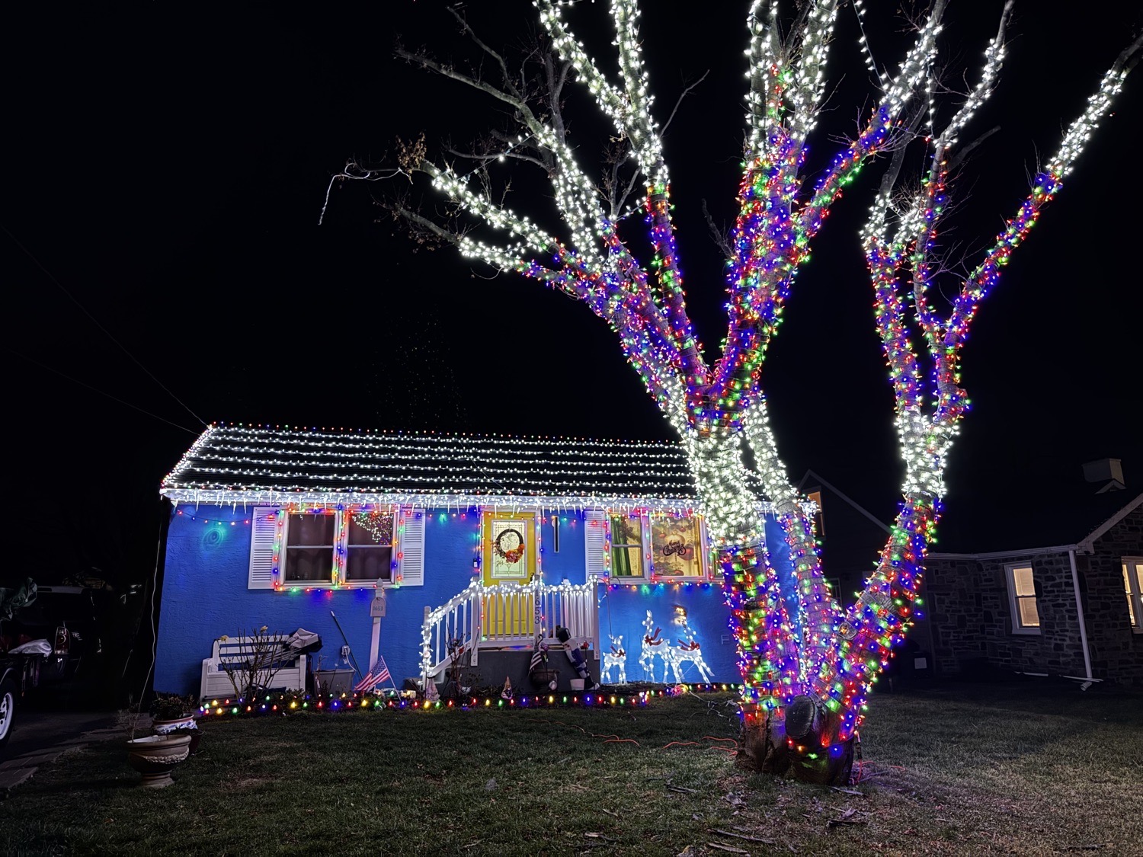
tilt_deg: +12.5
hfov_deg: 71.6
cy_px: 428
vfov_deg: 56.8
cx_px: 572
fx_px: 792
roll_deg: +1.3
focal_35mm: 24
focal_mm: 6.76
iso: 500
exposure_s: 1/20
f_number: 1.78
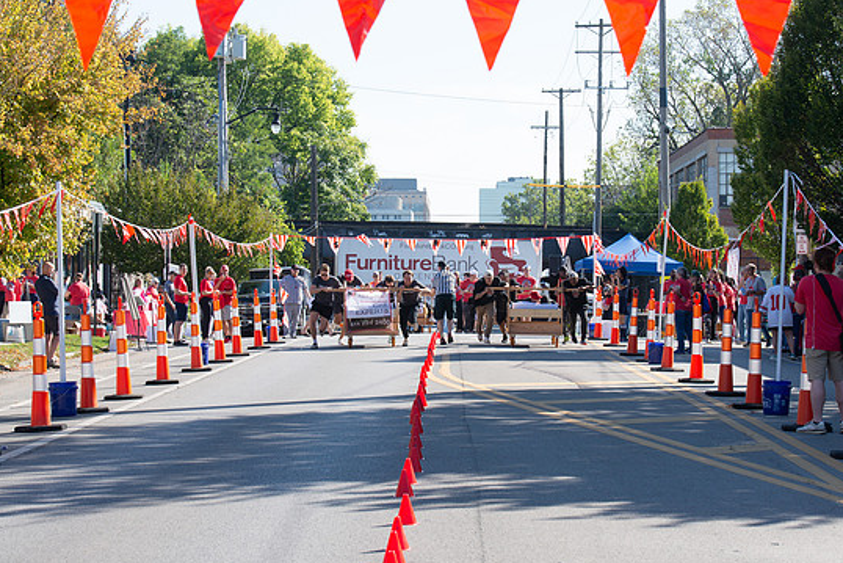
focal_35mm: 100
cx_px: 450
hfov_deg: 20.4
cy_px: 297
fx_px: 2342
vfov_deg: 13.7
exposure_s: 1/250
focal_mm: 90
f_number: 9
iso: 200
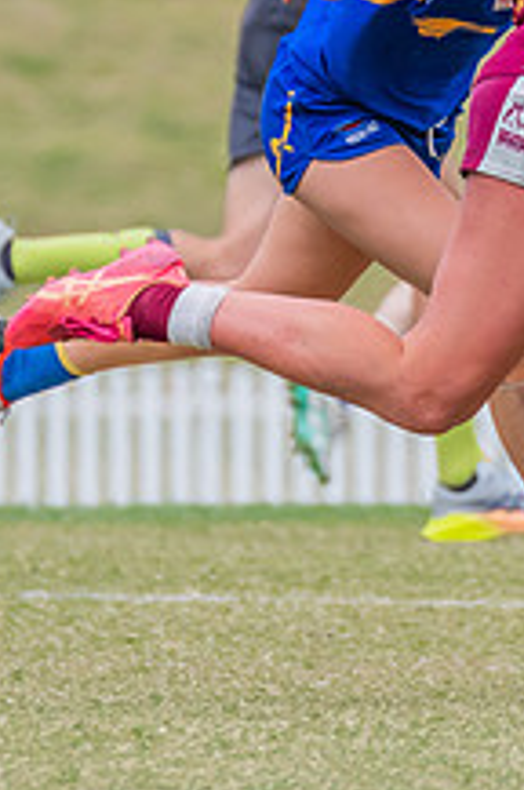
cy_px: 70
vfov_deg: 1.2
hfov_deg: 0.8
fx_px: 37802
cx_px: 652
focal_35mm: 1726
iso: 800
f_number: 8
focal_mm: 420
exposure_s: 1/1250
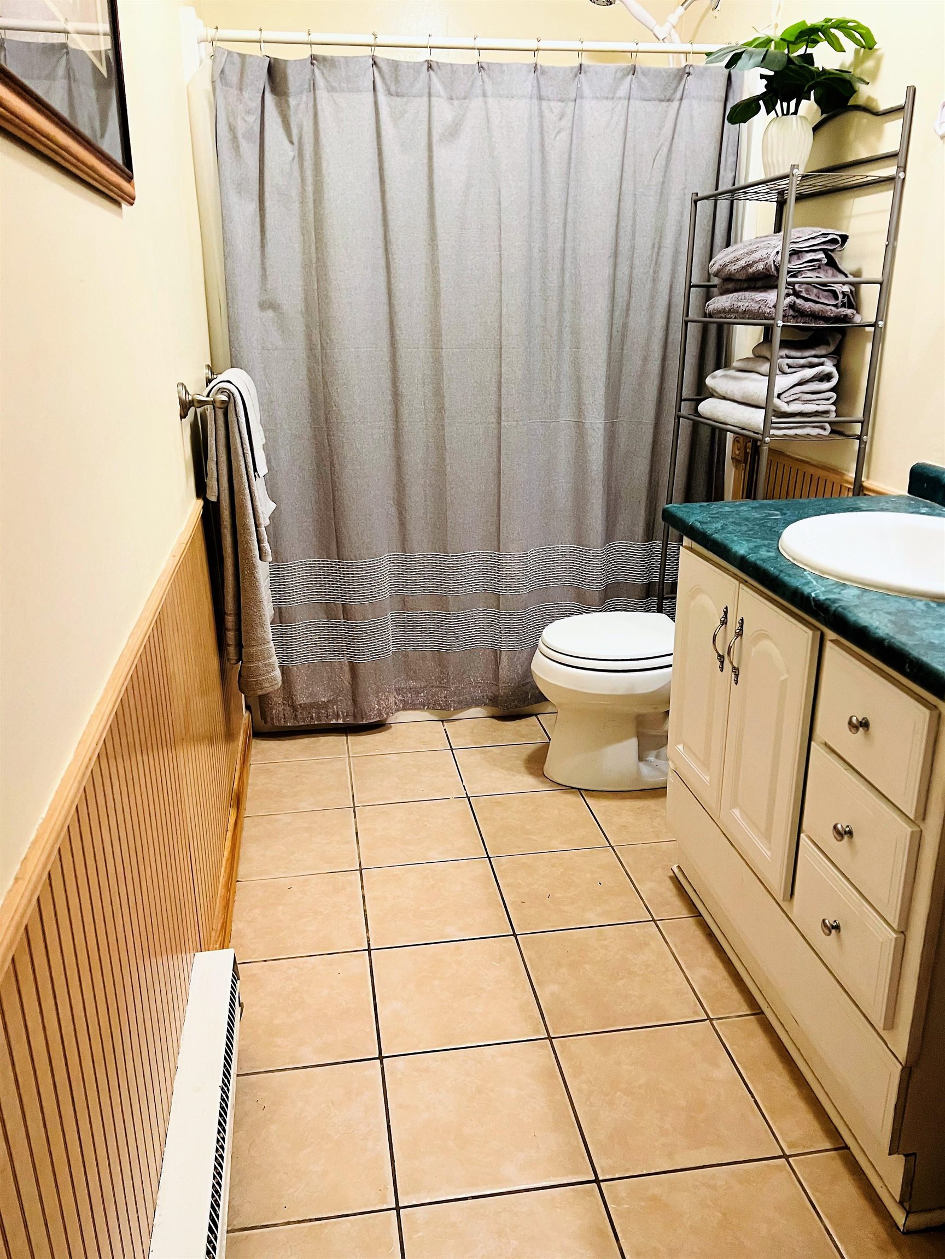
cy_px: 630
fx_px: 946
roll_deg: +2.6
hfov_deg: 53.1
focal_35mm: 26
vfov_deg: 67.3
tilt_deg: -17.5
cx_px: 472
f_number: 1.5
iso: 320
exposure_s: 1/60
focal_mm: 5.7
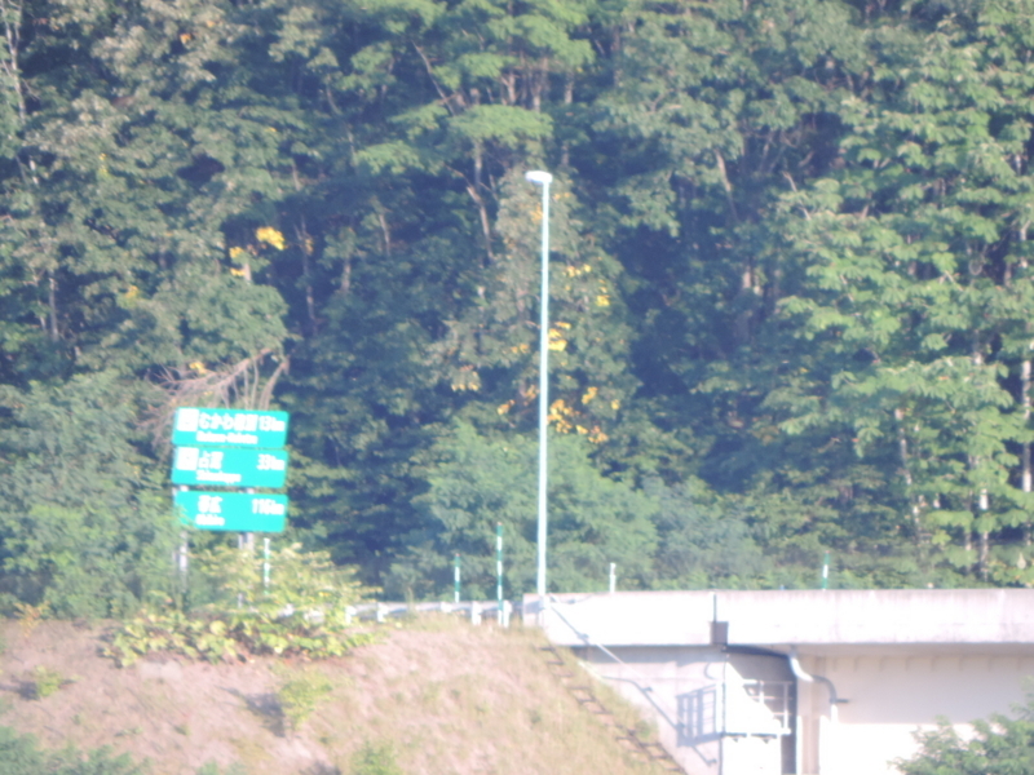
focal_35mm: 1000
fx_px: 29871
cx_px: 517
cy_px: 388
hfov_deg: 2.0
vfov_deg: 1.5
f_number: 5.9
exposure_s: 1/160
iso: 400
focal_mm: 180
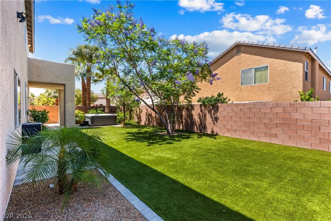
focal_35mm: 17
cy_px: 110
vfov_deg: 70.5
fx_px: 156
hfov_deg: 93.3
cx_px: 166
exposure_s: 1/8000
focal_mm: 17
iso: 400
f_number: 7.1
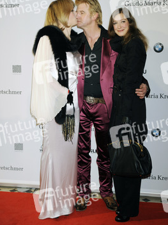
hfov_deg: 25.6
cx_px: 84
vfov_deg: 33.8
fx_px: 369
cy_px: 101
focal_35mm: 57
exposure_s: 1/125
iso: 1250
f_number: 5.6
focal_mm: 52
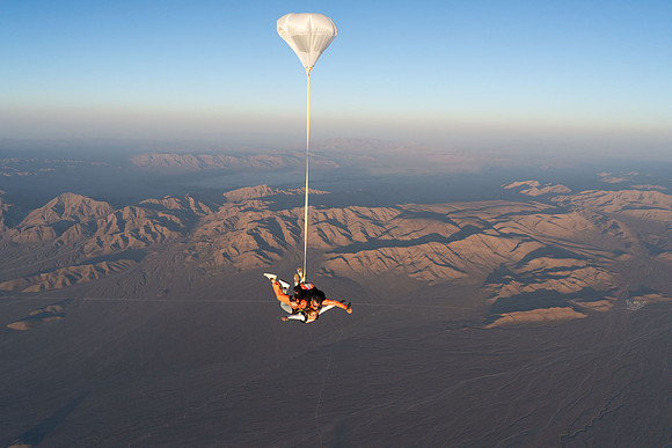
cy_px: 224
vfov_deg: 53.2
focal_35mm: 24
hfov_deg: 73.7
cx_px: 336
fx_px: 448
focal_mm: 24
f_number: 6.3
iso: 1250
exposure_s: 1/2000
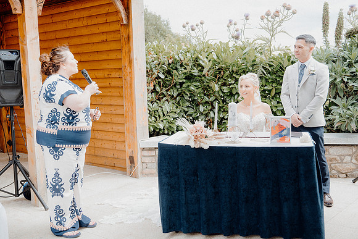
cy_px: 120
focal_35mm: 43
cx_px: 179
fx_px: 428
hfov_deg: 45.4
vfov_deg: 31.2
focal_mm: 43
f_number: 3.5
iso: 125
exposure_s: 1/200
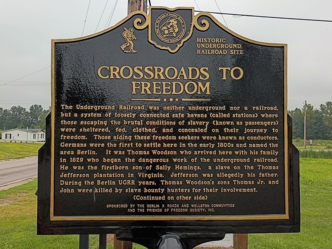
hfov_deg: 52.6
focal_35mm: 35
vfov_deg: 40.7
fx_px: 336
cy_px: 125
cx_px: 161
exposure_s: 1/676
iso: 101
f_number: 1.8
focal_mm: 4.27
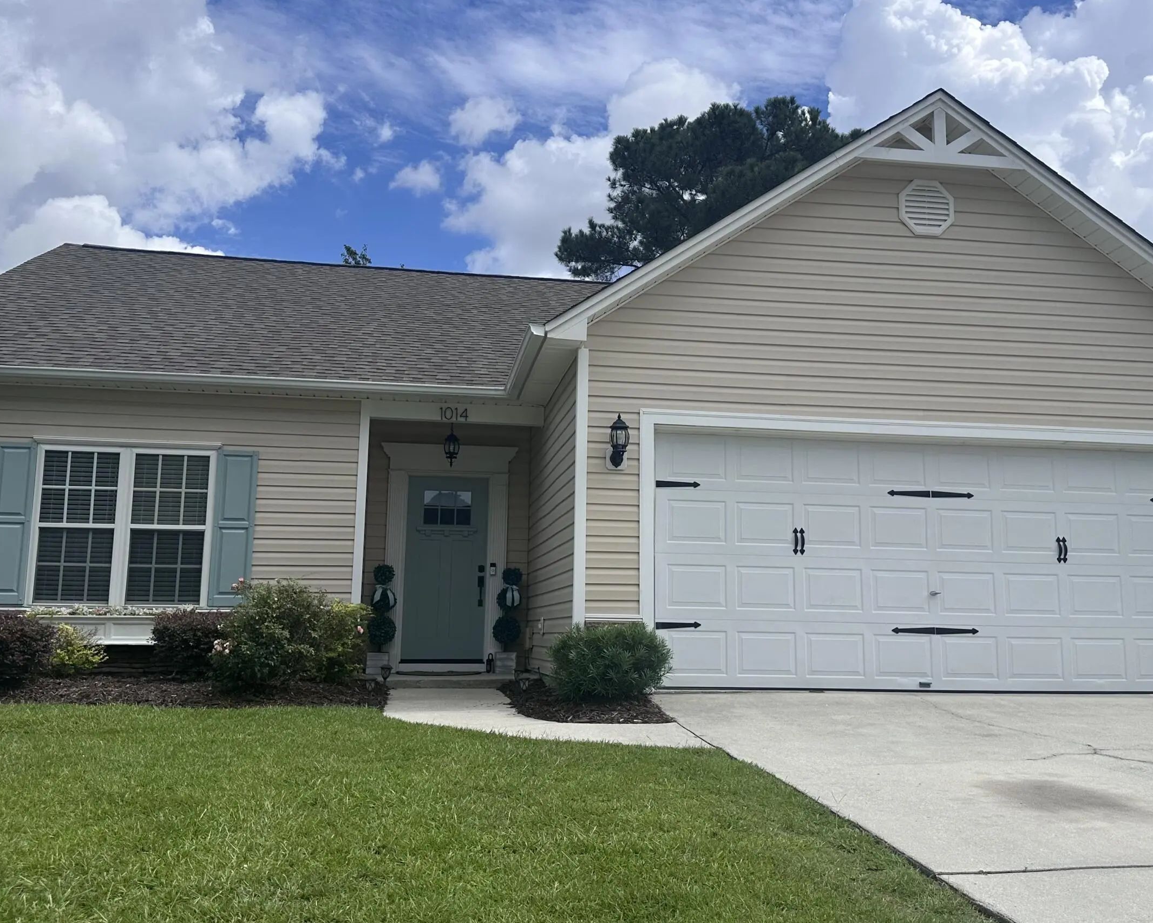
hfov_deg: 54.2
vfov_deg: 44.5
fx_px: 1126
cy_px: 445
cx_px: 608
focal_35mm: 33
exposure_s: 1/8929
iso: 80
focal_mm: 6.86
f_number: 1.78
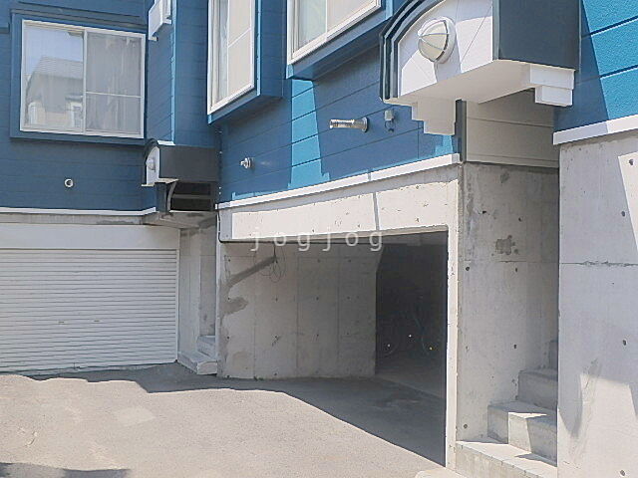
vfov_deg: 36.8
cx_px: 319
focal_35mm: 39
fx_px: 719
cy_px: 239
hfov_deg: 47.9
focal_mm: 6.9
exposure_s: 1/320
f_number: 5.1
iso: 125
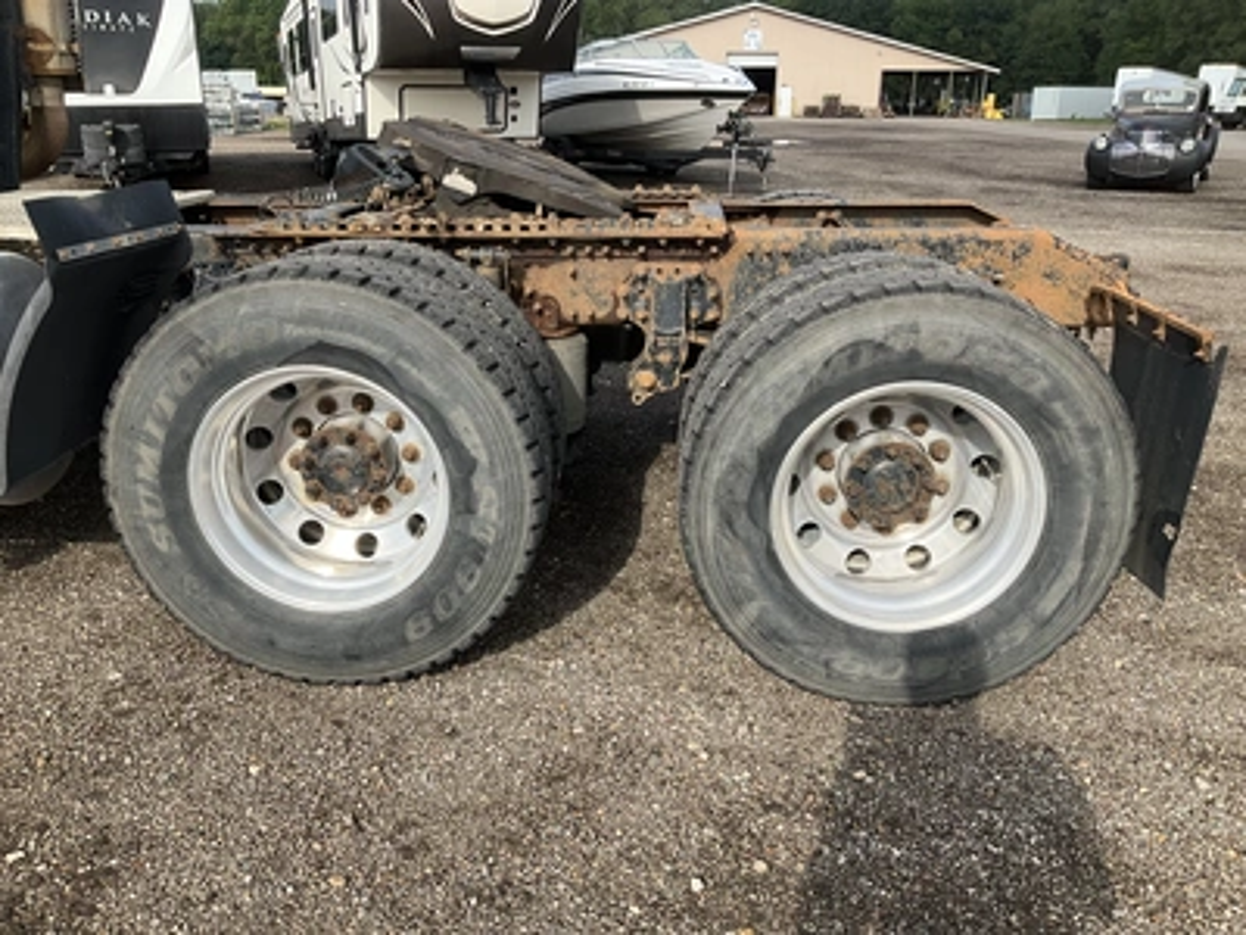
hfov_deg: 61.7
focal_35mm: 29
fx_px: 1044
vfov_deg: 48.2
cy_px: 468
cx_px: 623
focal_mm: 3
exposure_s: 1/1076
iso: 25
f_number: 1.8
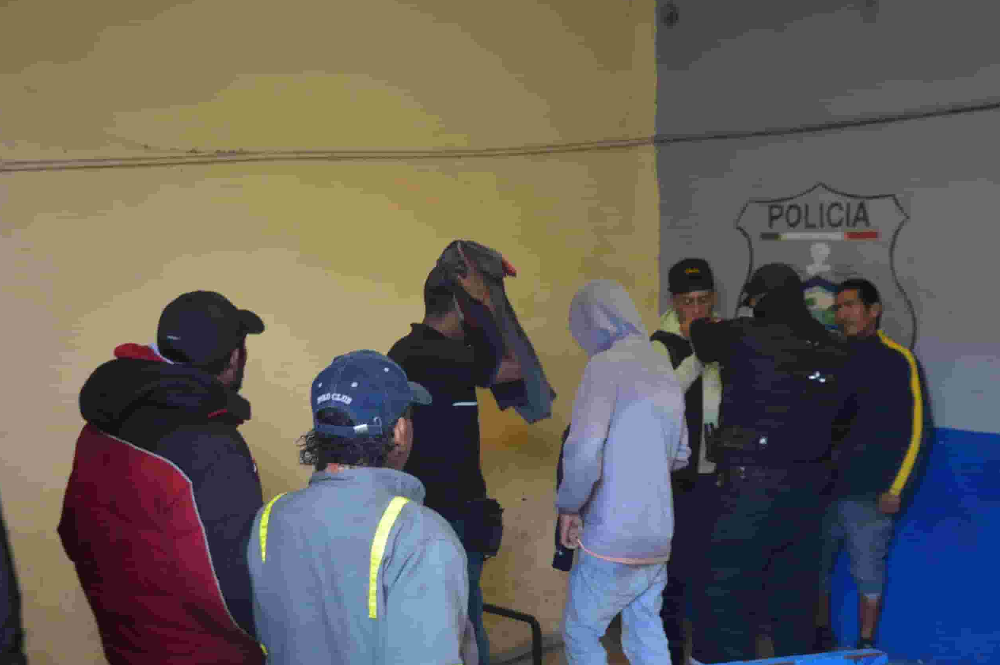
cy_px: 365
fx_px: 1388
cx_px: 578
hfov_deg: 39.5
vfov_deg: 26.9
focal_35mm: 50
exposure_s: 1/60
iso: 1100
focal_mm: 28
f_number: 4
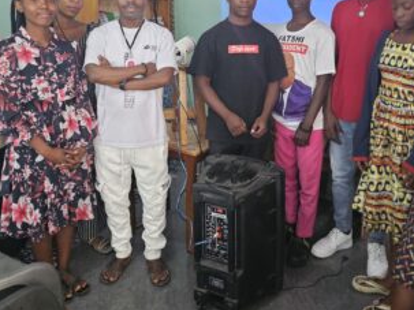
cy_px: 89
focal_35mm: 38
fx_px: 454
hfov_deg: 48.9
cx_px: 231
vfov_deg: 37.1
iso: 800
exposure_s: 1/24
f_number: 1.7
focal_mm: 6.3
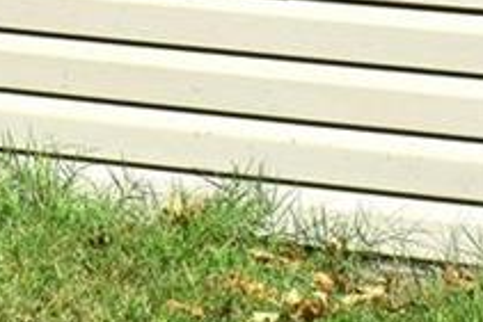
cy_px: -603
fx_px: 4578
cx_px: -236
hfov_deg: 6.0
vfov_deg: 3.9
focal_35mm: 341
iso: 250
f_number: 11
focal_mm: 30
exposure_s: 1/500
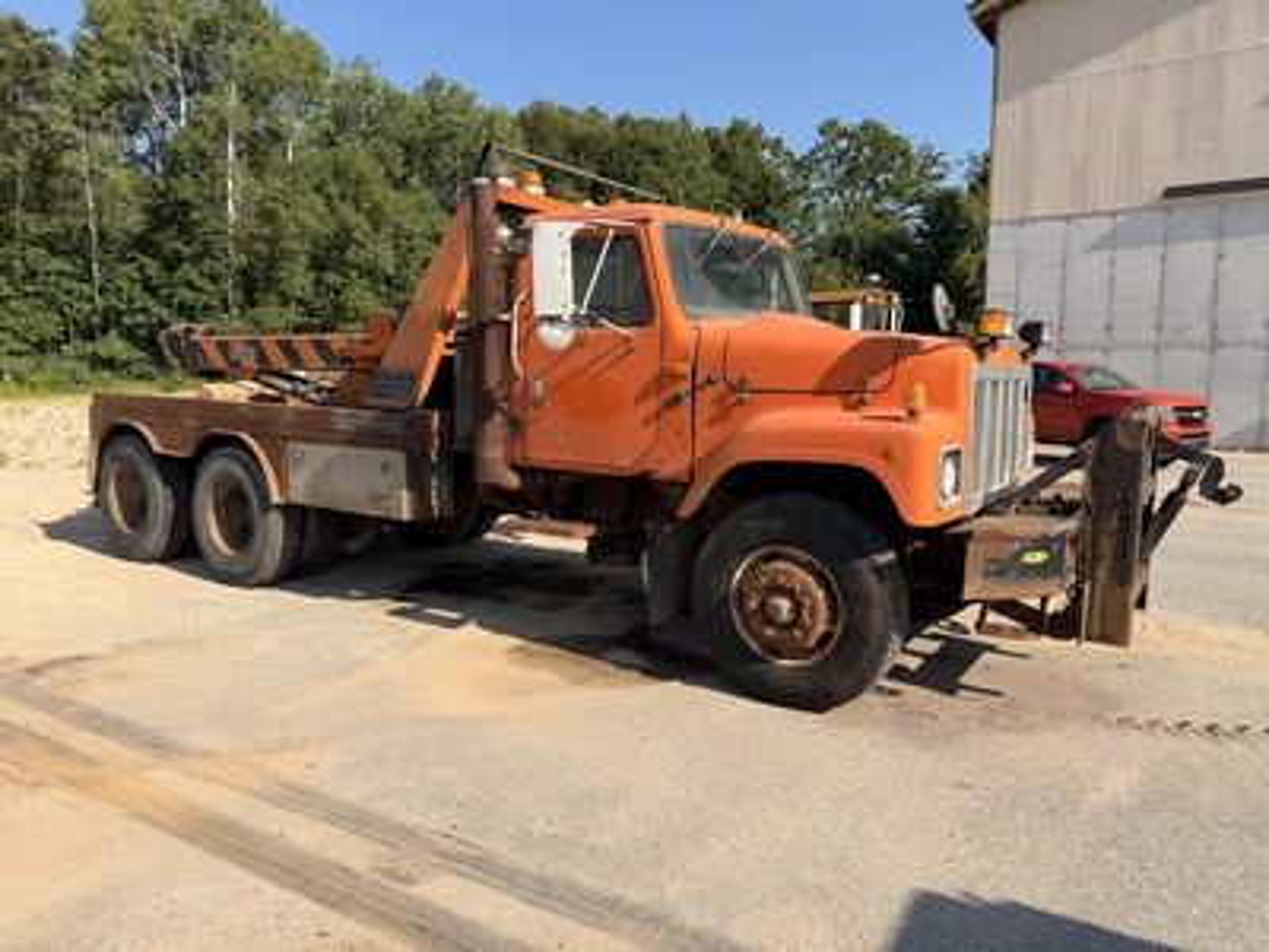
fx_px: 880
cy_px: 476
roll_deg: +0.3
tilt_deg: -5.4
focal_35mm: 24
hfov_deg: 71.6
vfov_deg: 56.8
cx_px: 634
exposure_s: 1/3759
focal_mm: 6.76
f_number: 1.78
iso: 80
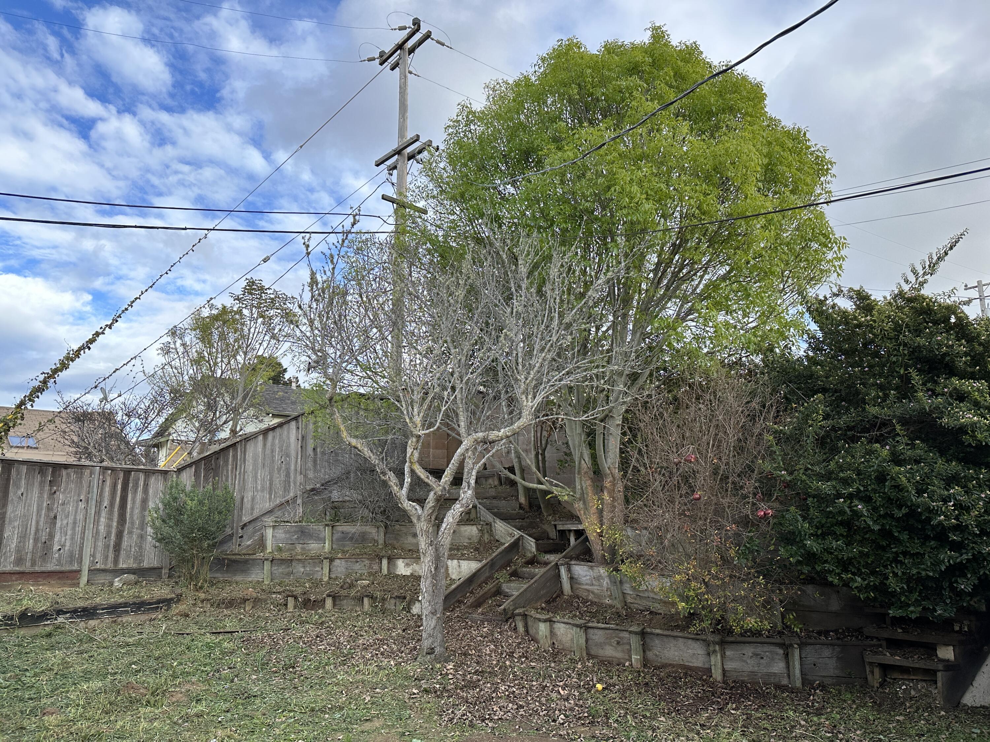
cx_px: 495
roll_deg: -0.6
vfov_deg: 56.8
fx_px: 686
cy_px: 371
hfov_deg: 71.6
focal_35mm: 24
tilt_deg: +12.0
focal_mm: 6.86
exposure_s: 1/1412
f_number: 1.78
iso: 80
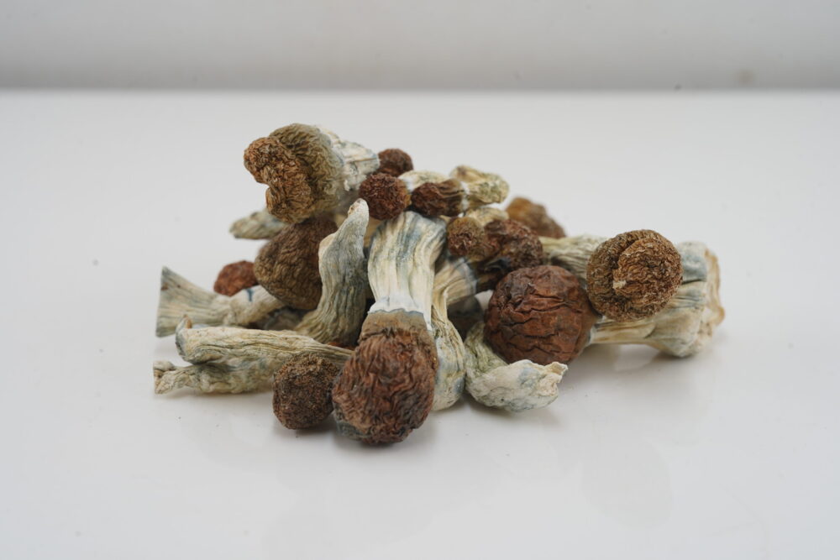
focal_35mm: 70
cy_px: 280
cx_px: 420
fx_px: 1633
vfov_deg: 19.5
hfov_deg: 28.8
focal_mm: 70
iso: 100
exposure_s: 1/40
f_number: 10
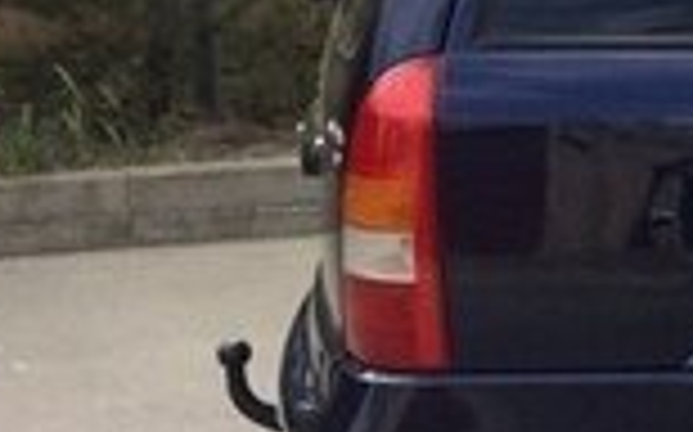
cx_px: 1418
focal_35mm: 132
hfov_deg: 13.4
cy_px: -11
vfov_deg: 9.8
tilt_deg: -7.4
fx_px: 2491
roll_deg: +0.1
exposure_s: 1/838
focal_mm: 4.15
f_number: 2.2
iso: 32
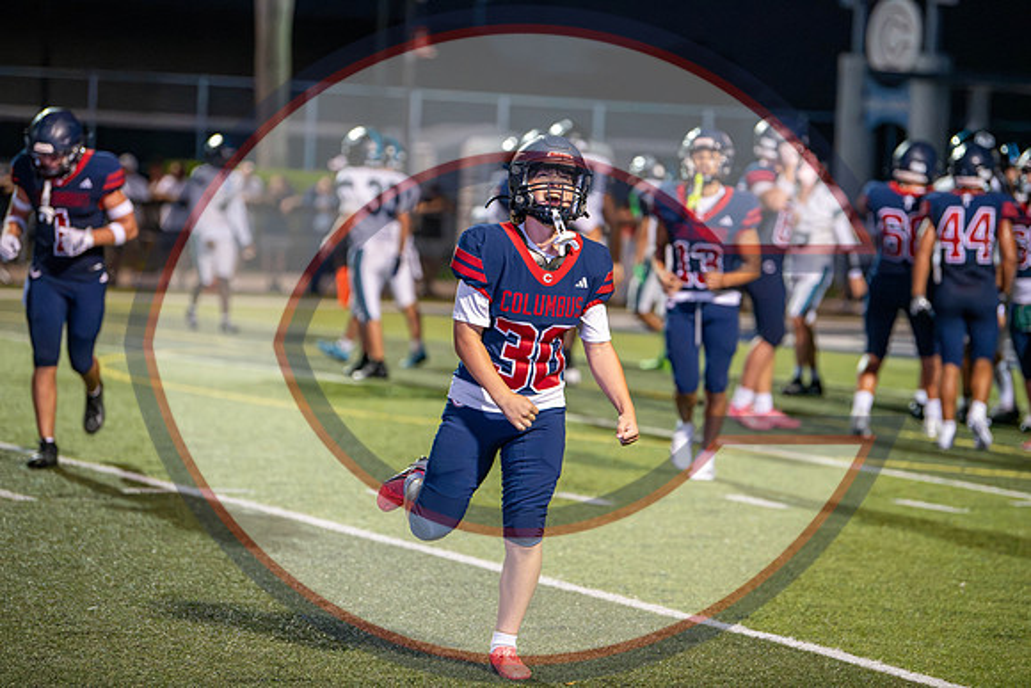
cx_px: 527
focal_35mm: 148
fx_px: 4226
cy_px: 312
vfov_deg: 9.3
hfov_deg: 13.9
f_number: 2.8
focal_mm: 135
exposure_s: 1/1000
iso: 11400
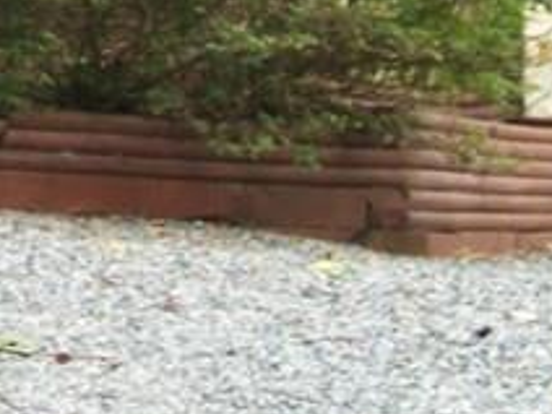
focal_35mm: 242
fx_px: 3859
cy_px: -385
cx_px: -378
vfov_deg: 6.0
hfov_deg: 8.0
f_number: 3.6
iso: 80
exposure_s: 1/50
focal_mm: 8.8
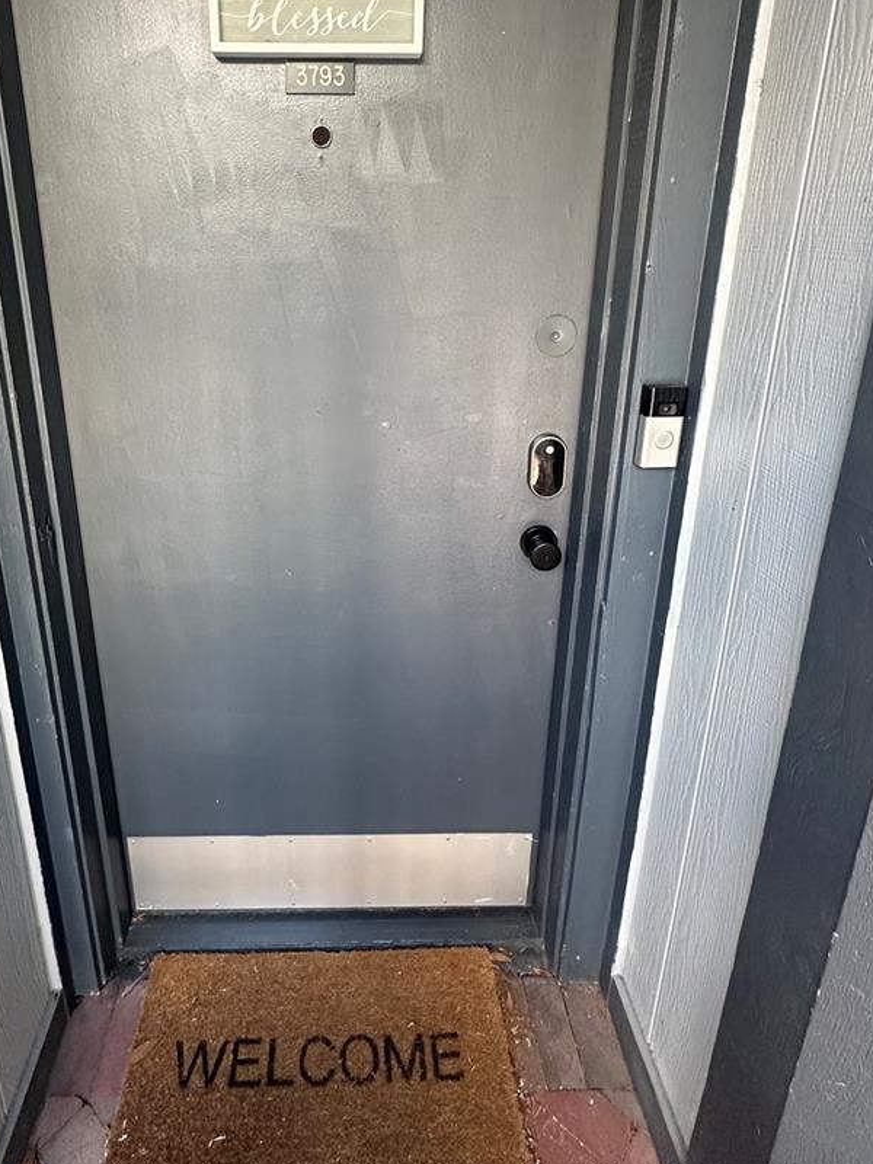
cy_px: 439
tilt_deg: -17.4
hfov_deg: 63.0
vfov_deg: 77.6
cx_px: 356
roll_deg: -0.3
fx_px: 706
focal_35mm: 21
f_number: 2.2
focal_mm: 2.22
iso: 200
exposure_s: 1/99
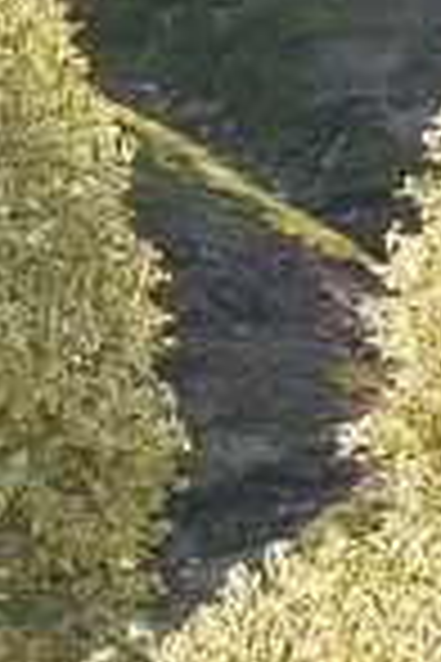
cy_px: 829
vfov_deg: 10.2
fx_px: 3638
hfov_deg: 6.9
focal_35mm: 198
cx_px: 207
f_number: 1.8
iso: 80
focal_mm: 4.84
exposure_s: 1/1495
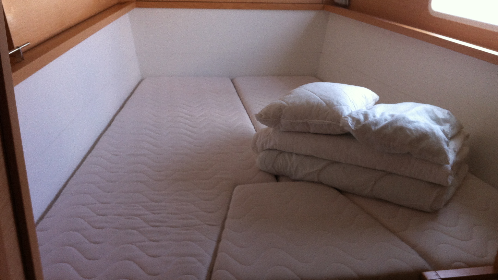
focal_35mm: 39
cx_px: 254
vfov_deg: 30.4
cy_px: 151
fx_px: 515
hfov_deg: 51.6
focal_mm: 3.85
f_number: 2.8
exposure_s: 1/15
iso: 80
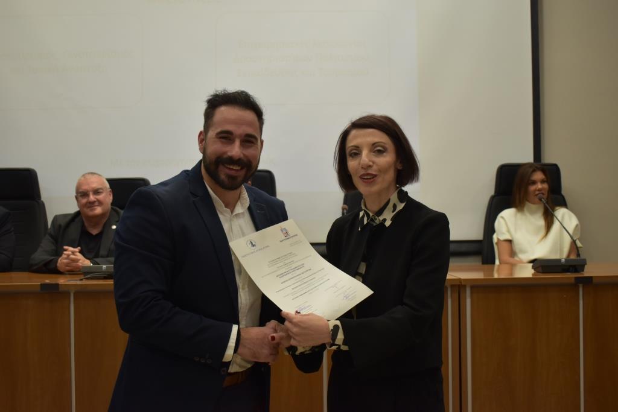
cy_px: 206
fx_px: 773
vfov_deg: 29.9
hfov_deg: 43.6
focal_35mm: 45
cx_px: 309
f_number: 4.2
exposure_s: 1/160
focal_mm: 30
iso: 800
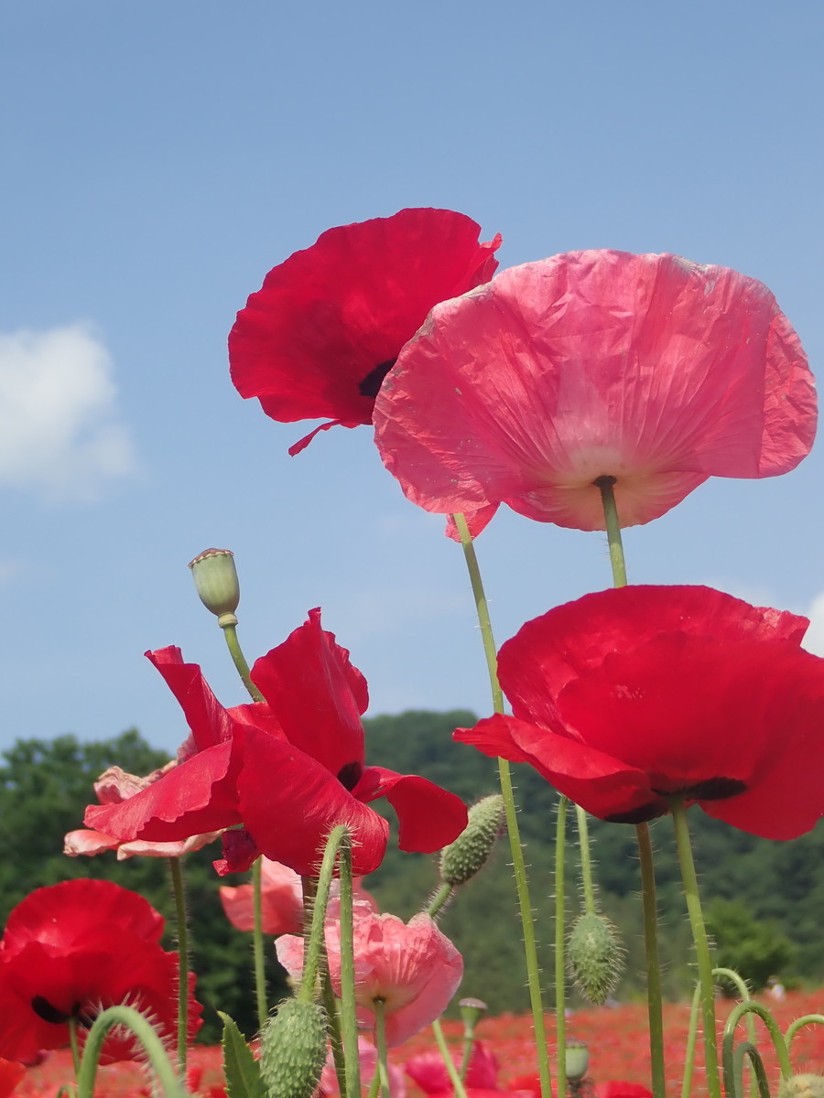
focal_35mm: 70
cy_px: 549
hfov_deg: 21.0
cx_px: 412
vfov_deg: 27.8
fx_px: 2222
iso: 100
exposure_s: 1/400
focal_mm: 12.6
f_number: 5.6
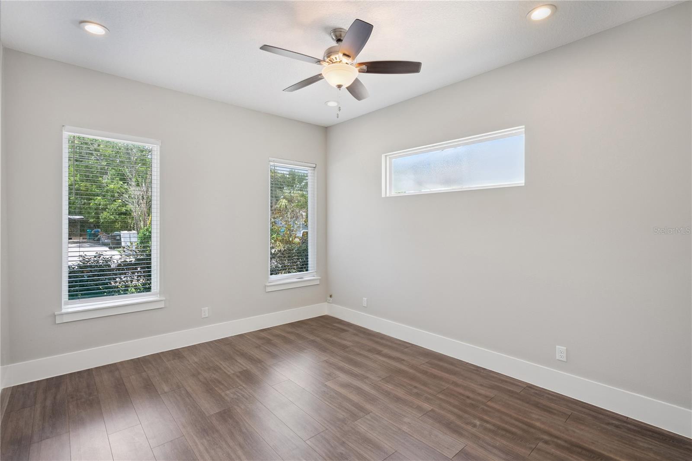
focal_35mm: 16
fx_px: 308
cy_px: 230
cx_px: 346
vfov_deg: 73.8
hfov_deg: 96.7
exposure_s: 1/13
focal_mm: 16
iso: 400
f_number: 9
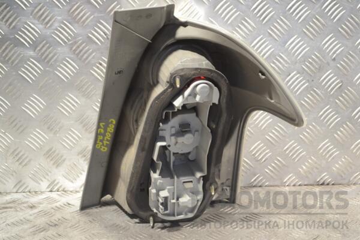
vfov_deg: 20.2
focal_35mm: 68
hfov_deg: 29.9
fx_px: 675
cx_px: 180
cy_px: 120
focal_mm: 45
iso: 500
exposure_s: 1/30
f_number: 5.3
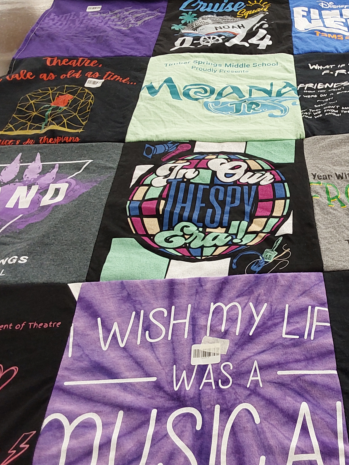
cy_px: 235
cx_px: 294
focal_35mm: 38
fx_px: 511
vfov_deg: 49.0
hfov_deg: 36.1
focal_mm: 2.91
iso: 125
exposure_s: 1/50
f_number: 1.9
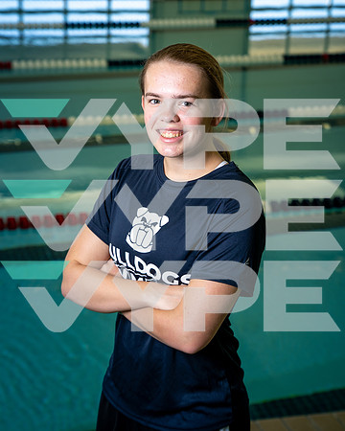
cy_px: 216
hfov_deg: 17.3
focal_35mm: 89
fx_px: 1132
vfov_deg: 21.6
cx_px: 165
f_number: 4.5
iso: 200
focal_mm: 63
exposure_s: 1/250
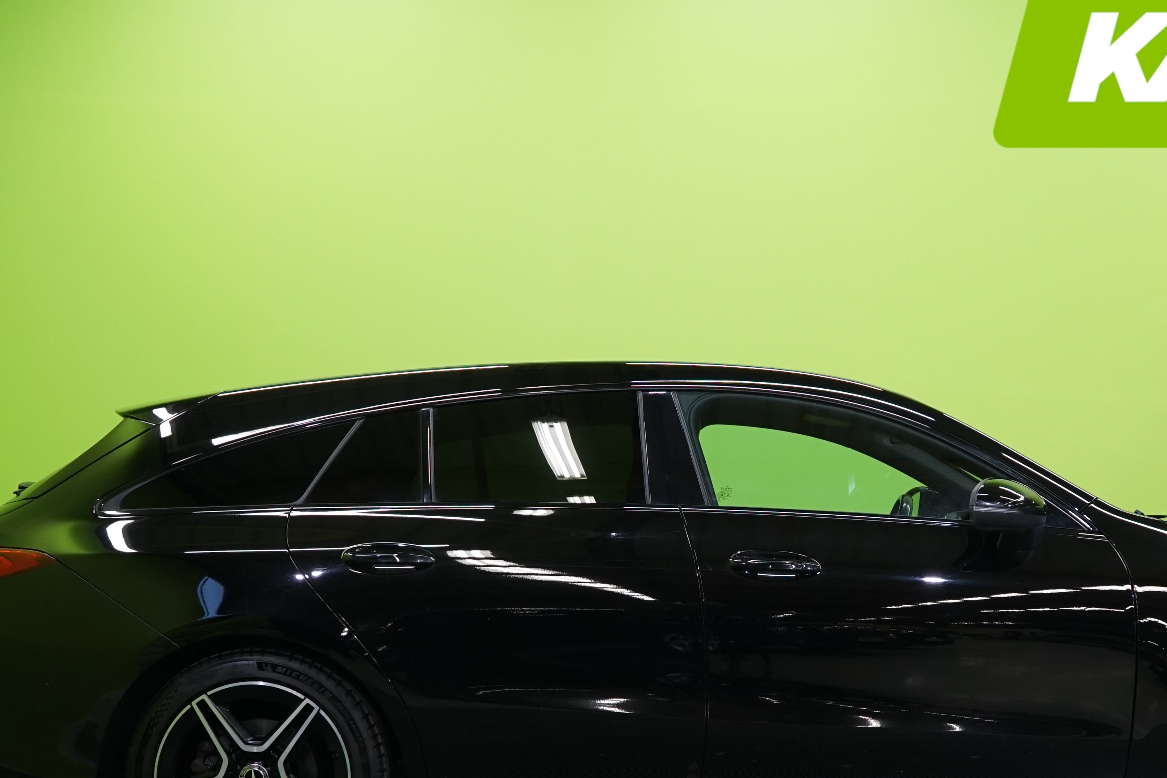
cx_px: 733
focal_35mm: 61
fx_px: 1977
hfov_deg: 32.7
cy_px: 599
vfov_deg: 22.0
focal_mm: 34
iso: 800
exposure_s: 1/40
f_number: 5.6
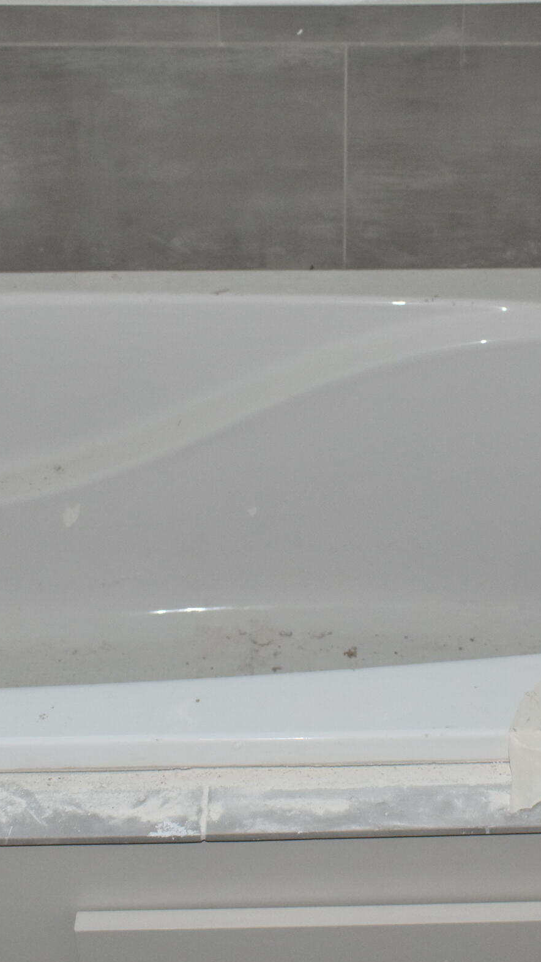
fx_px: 1377
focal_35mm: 54
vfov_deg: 38.5
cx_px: 351
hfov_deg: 22.2
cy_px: 467
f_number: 4.8
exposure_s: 1/90
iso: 800
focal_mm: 18
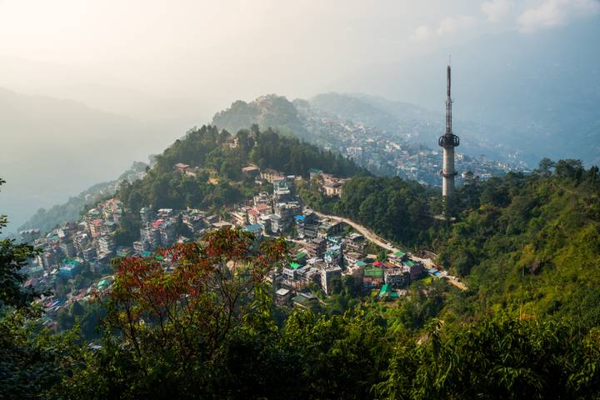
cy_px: 200
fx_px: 583
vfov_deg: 37.9
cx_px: 300
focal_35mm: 35
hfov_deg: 54.4
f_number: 10
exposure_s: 1/40
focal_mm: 35
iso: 50
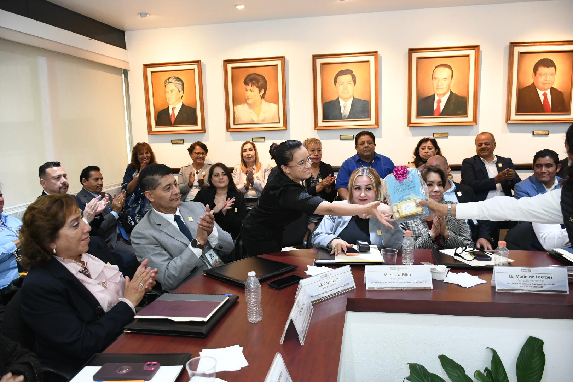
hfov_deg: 67.4
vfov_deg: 47.9
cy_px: 191
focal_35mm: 27
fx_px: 430
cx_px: 286
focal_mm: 18
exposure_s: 1/100
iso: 2000
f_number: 3.5
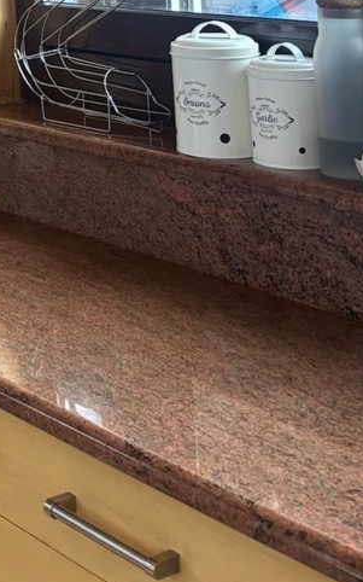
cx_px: -265
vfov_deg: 22.9
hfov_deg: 14.5
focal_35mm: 80
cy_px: -177
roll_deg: +2.3
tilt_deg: +2.5
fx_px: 1267
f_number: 1.6
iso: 125
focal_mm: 5.96
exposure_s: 1/121
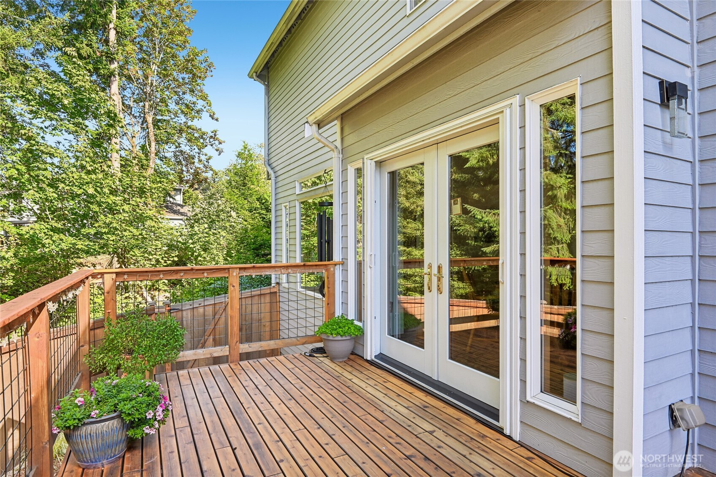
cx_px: 358
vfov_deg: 61.9
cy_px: 238
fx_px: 398
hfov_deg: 84.0
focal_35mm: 20
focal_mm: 20
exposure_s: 1/160
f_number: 8
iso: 400
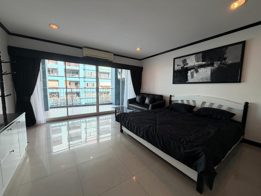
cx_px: 130
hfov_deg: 102.1
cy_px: 98
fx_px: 106
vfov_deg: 85.7
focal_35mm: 14
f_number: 2.2
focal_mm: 2.22
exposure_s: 1/100
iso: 64
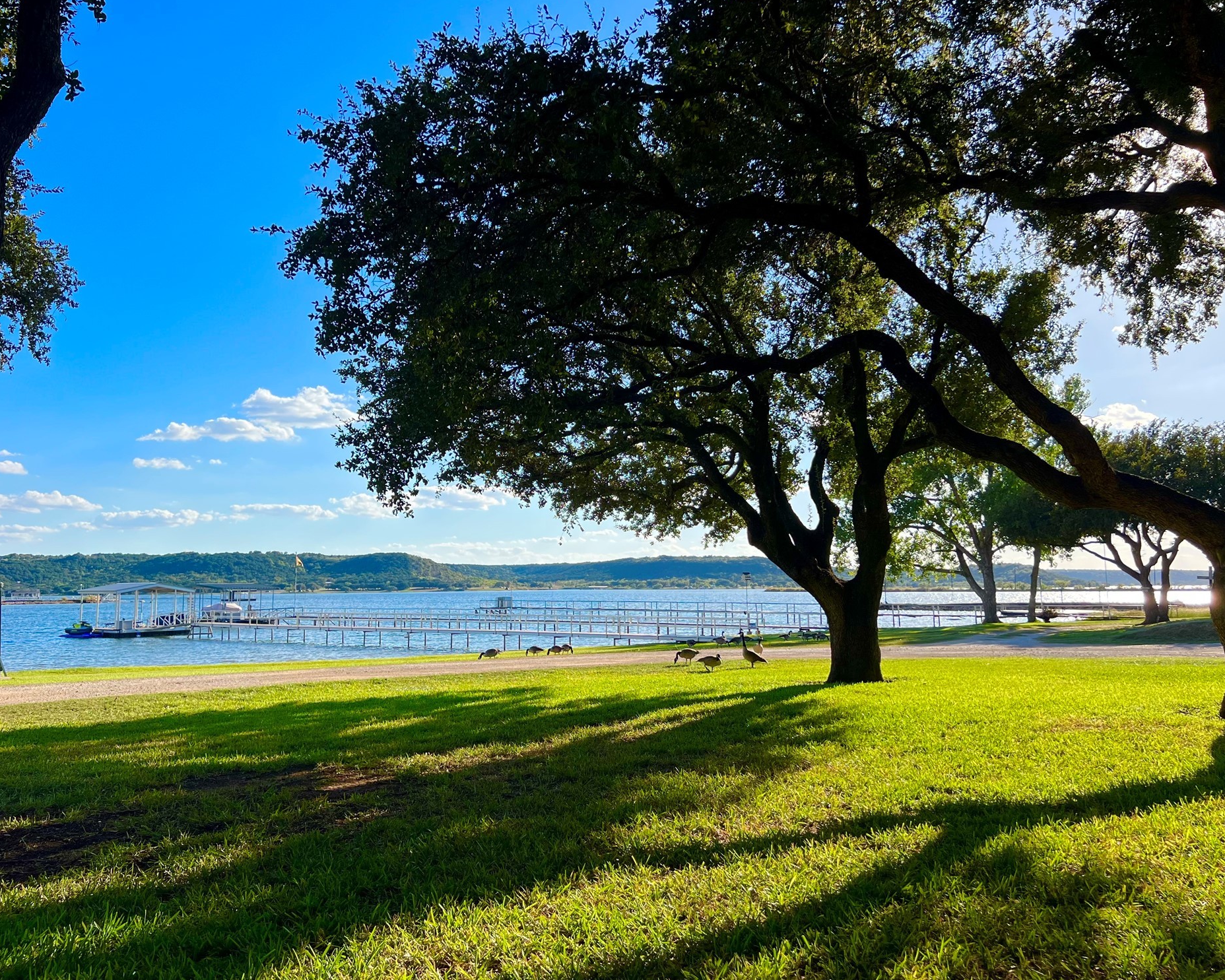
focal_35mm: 28
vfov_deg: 51.5
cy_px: 478
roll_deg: +0.4
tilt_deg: +5.7
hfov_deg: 62.2
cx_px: 589
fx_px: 1015
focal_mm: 5.7
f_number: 1.5
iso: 50
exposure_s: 1/3356
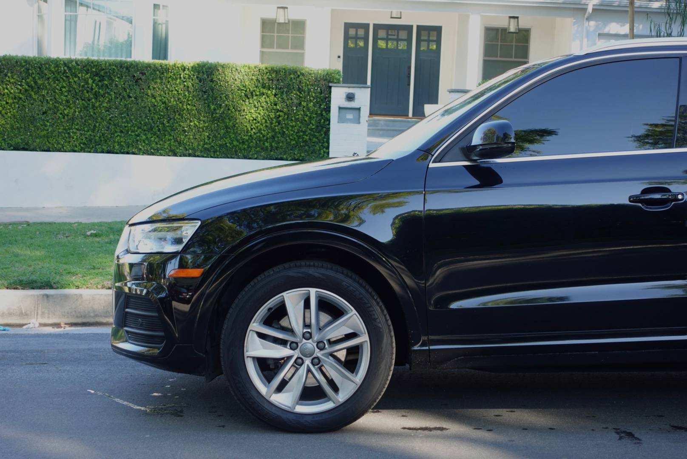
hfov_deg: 35.0
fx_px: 1088
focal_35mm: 57
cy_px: 230
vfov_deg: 23.8
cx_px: 344
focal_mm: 21.27
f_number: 3.2
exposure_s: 1/80
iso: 125
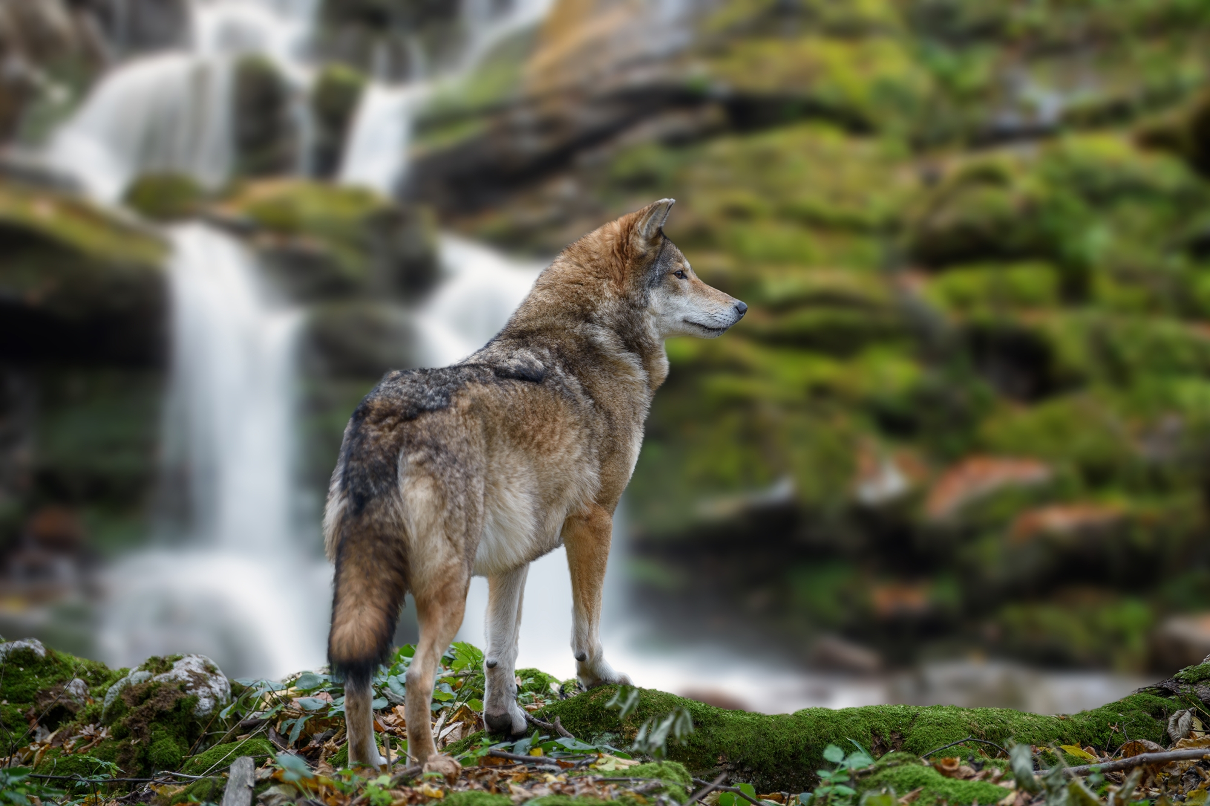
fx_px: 5545
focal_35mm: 165
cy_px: 403
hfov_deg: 12.5
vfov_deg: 8.3
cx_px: 605
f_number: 2.8
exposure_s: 1/320
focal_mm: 165
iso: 280
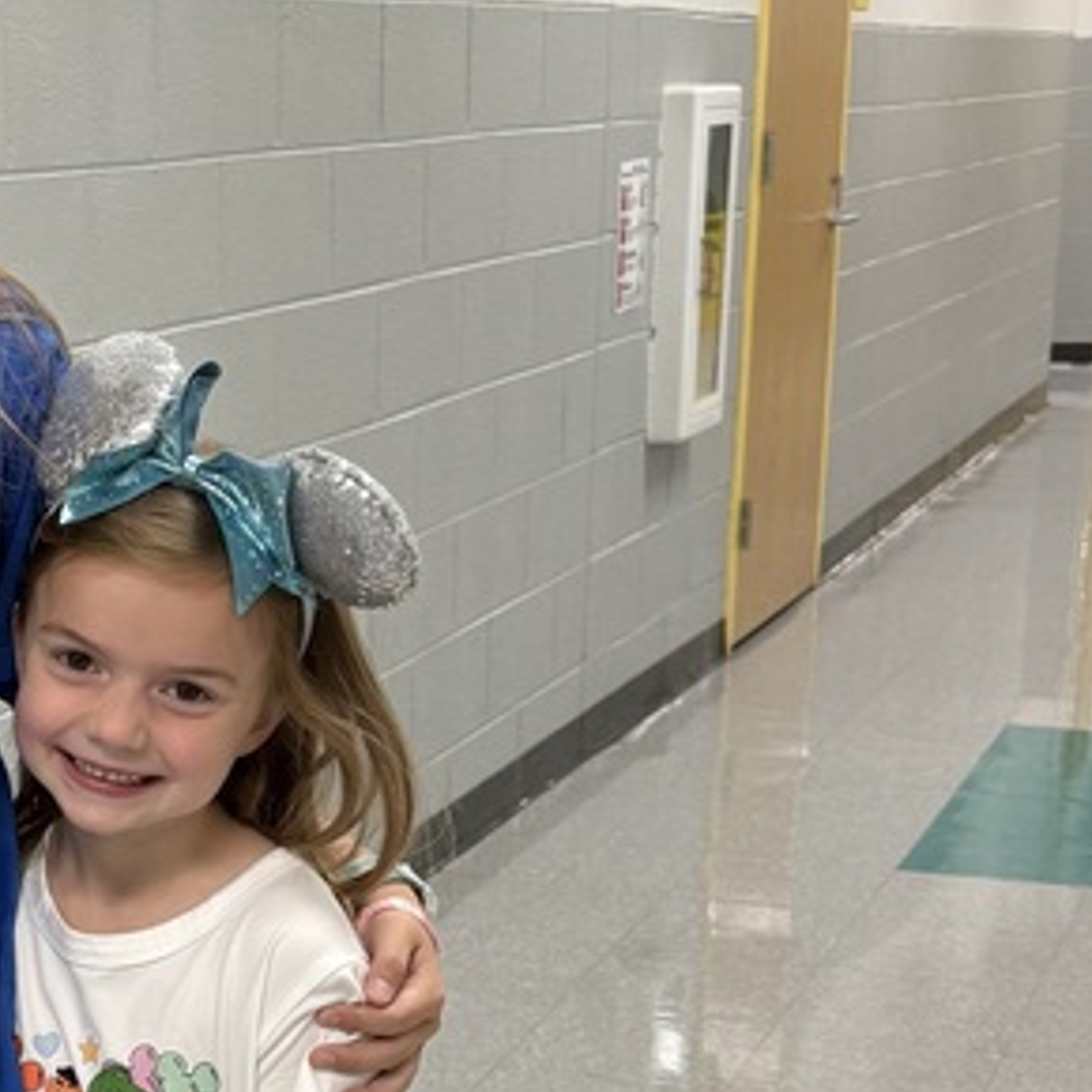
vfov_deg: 22.5
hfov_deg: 22.0
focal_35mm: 75
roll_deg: +1.4
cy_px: 979
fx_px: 2677
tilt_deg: -17.8
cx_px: -53
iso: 160
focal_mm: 6.76
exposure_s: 1/60
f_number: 1.78
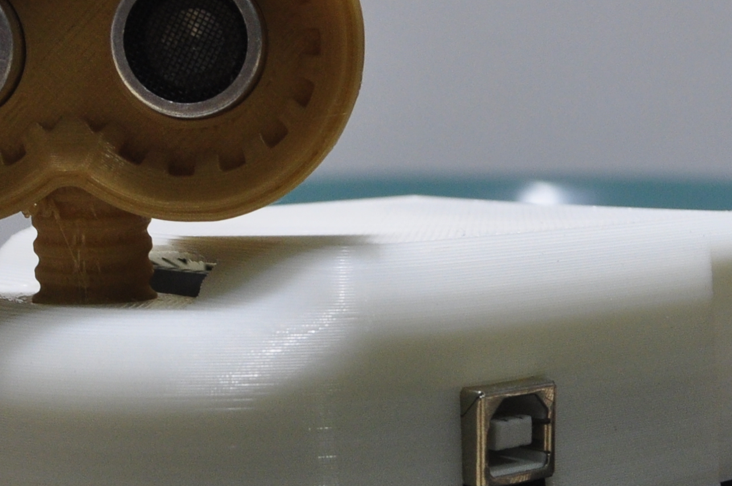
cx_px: 452
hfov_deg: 18.6
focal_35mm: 110
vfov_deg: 12.3
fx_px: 2234
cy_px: 418
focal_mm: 22
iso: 640
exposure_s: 1/15
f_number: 6.3
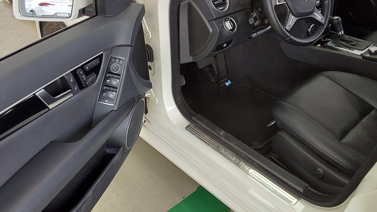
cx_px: 203
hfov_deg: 56.6
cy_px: 61
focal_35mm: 35
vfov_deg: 33.2
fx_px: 350
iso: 50
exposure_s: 1/60
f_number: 1.9
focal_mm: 2.91
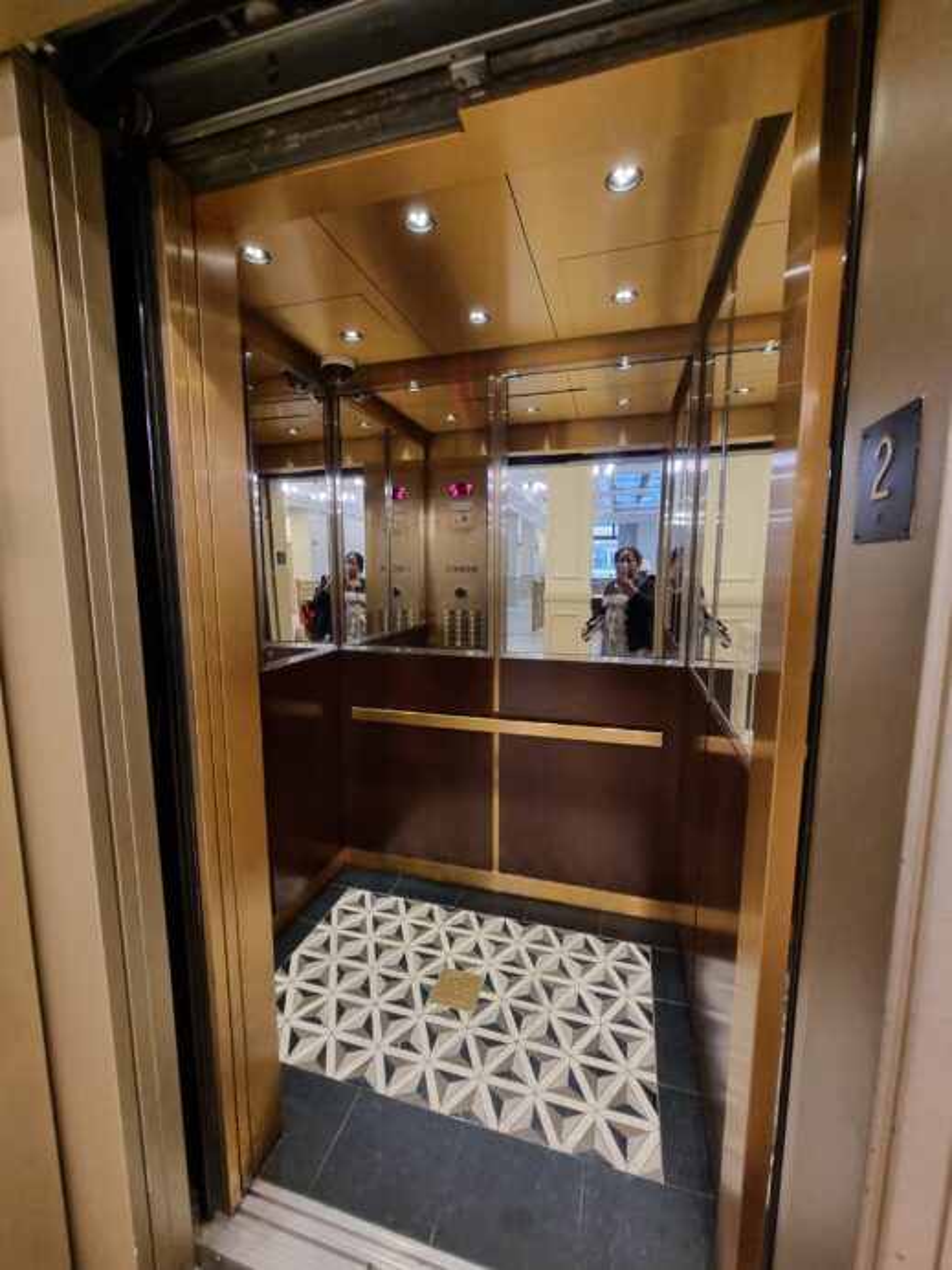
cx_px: 476
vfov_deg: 106.2
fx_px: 477
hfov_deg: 89.9
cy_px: 635
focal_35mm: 13
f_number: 2.2
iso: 500
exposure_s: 1/30
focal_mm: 2.2
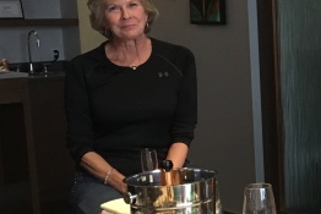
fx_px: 821
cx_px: 420
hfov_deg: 20.2
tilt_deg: -8.1
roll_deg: +0.8
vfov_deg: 14.8
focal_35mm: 92
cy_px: 148
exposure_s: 1/30
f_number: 2.2
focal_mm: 4.15
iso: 160
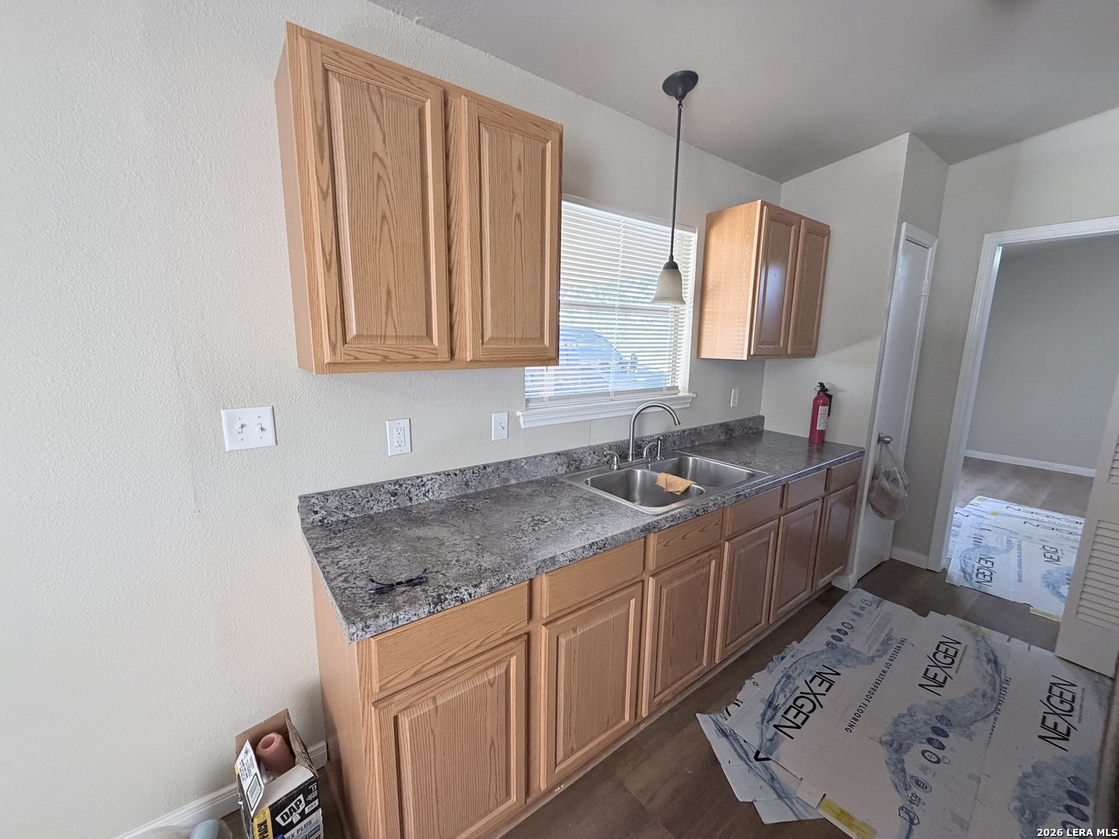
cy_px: 420
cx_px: 560
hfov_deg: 102.1
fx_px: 453
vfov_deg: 85.7
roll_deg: -0.7
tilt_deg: -10.8
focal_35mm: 14
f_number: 2.2
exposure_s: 1/121
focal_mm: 2.22
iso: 320
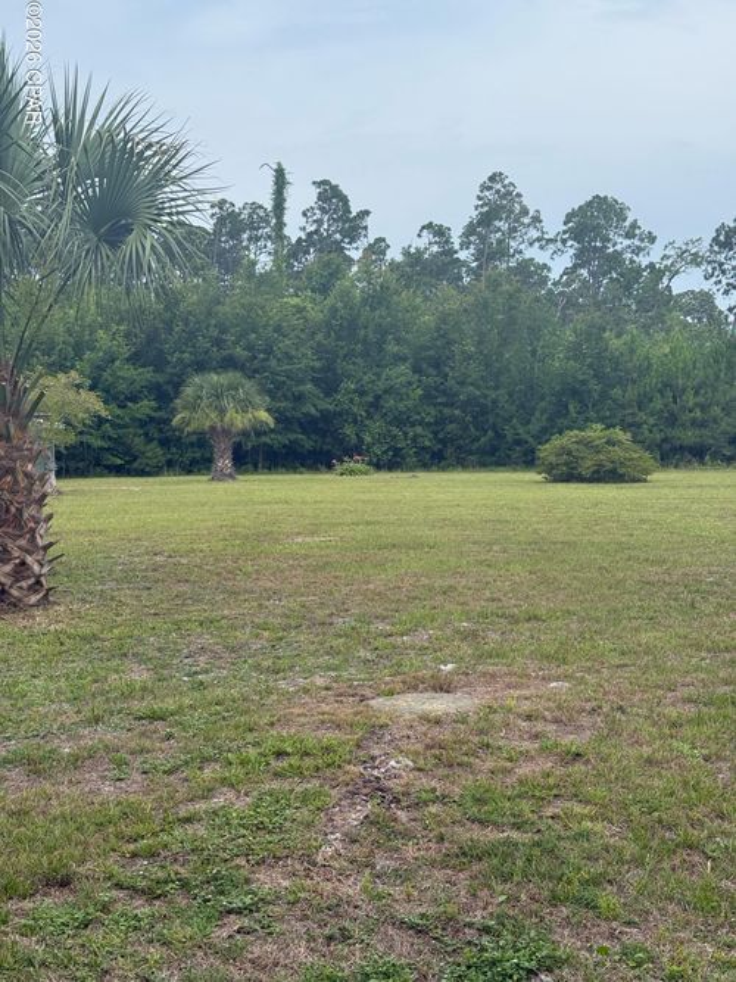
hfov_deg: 30.3
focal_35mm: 48
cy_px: 491
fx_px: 1361
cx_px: 368
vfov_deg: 39.7
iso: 64
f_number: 1.78
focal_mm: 6.76
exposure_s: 1/3534
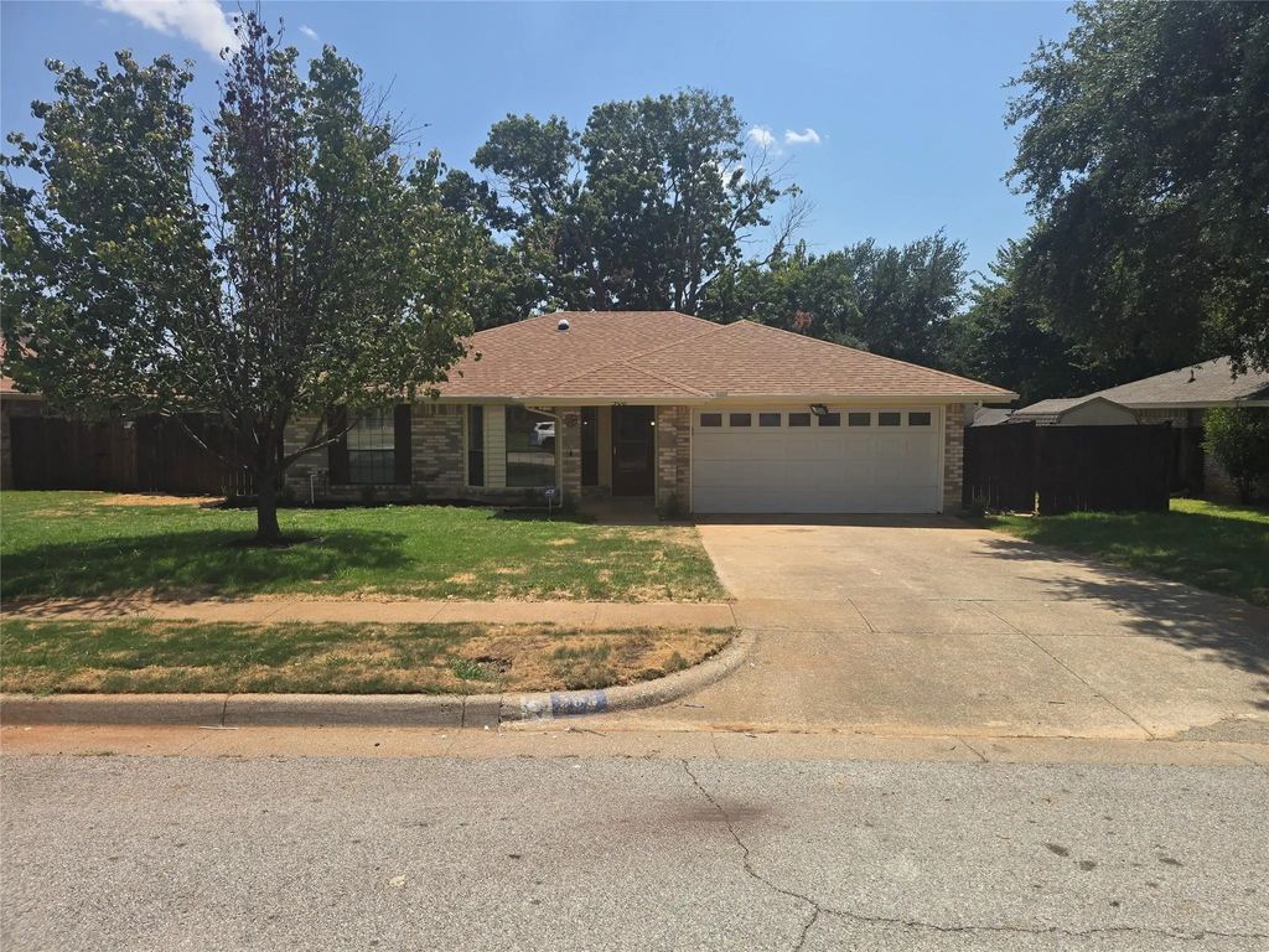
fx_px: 843
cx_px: 634
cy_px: 476
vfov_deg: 58.9
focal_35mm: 23
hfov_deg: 73.9
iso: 12
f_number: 1.7
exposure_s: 1/887
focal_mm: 6.3
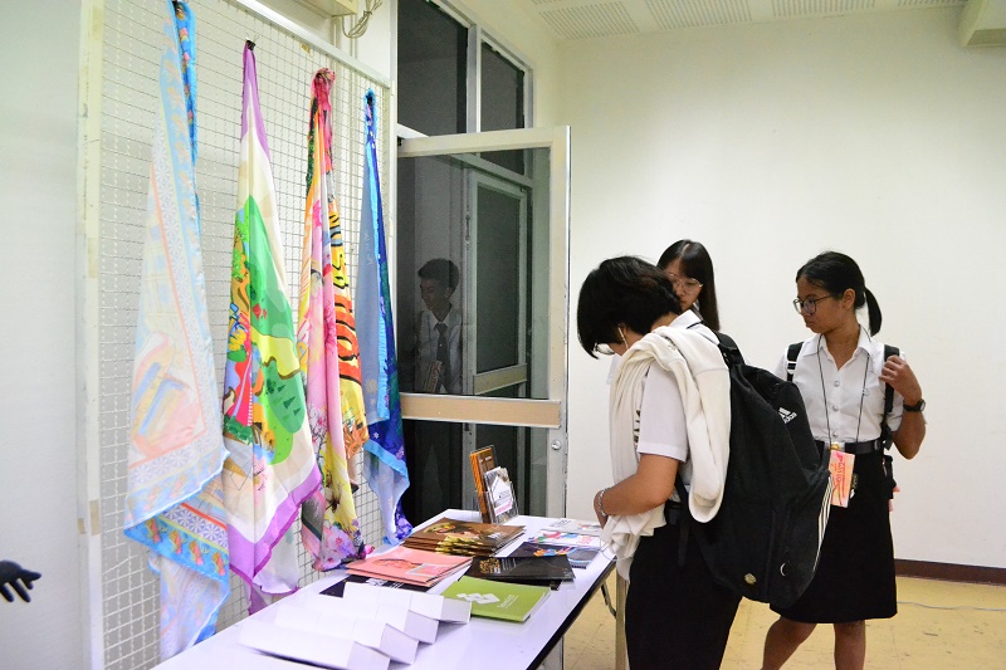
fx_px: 754
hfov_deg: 67.4
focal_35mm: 27
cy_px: 335
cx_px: 503
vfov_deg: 47.9
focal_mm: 18
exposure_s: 1/160
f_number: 6.3
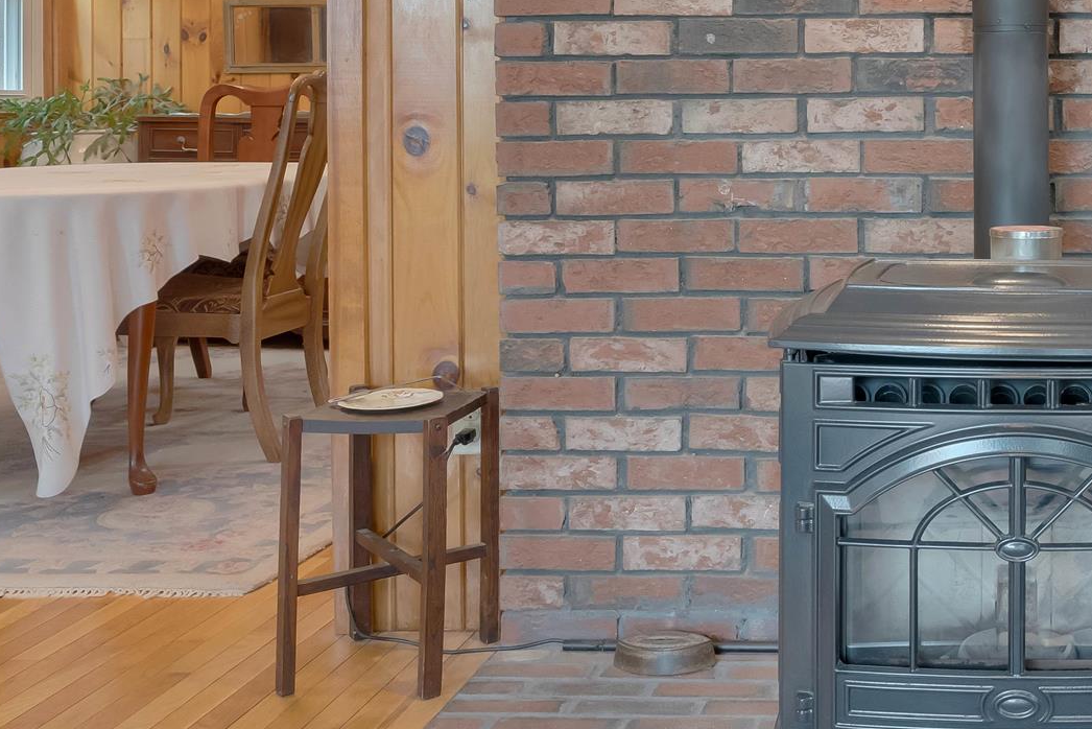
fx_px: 1426
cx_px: 991
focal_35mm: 47
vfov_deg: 27.9
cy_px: 111
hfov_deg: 38.9
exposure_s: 1/45
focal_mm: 16
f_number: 8
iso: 800
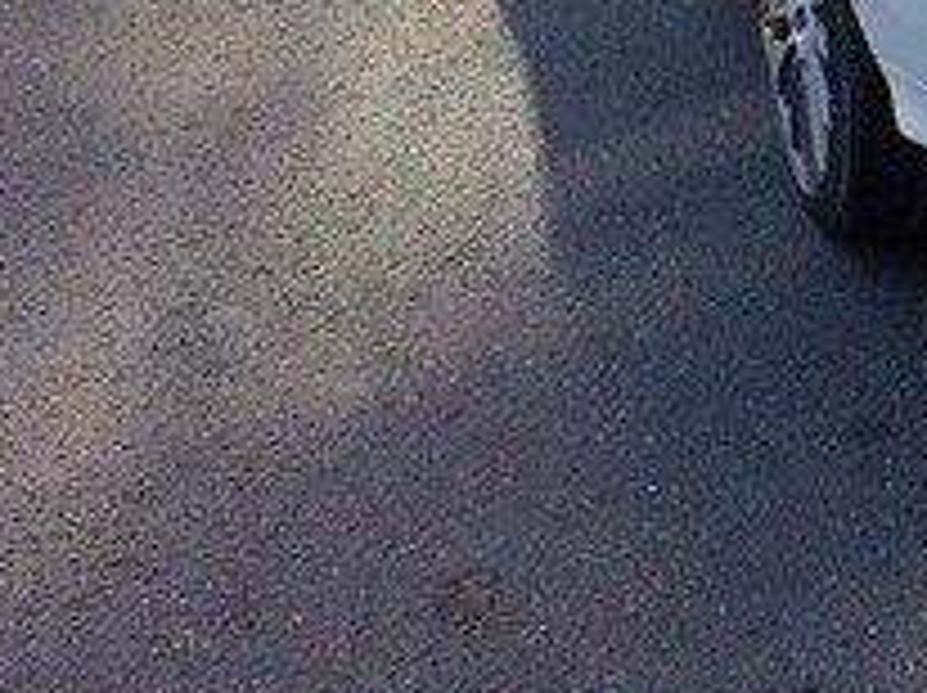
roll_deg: +4.5
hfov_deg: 19.7
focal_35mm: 93
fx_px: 2488
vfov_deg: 14.9
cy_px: -295
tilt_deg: -15.5
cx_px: 1143
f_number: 2.2
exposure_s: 1/519
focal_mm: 4.15
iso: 32
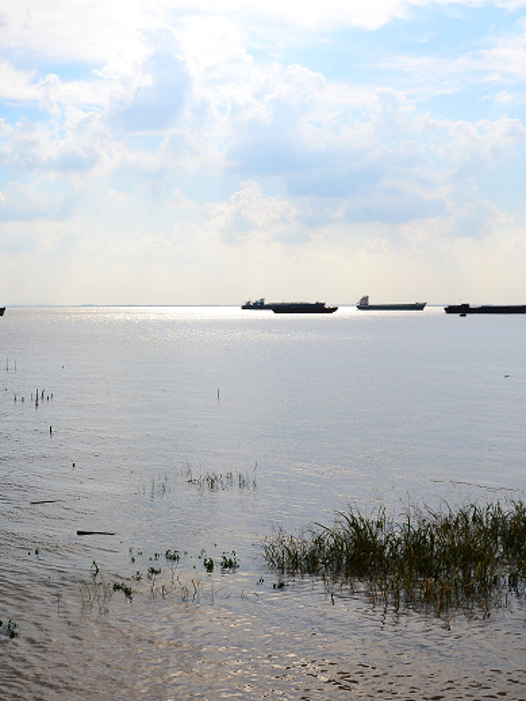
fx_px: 811
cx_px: 147
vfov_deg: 46.8
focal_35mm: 40
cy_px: 352
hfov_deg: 35.3
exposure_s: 1/640
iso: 100
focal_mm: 18
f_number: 7.1
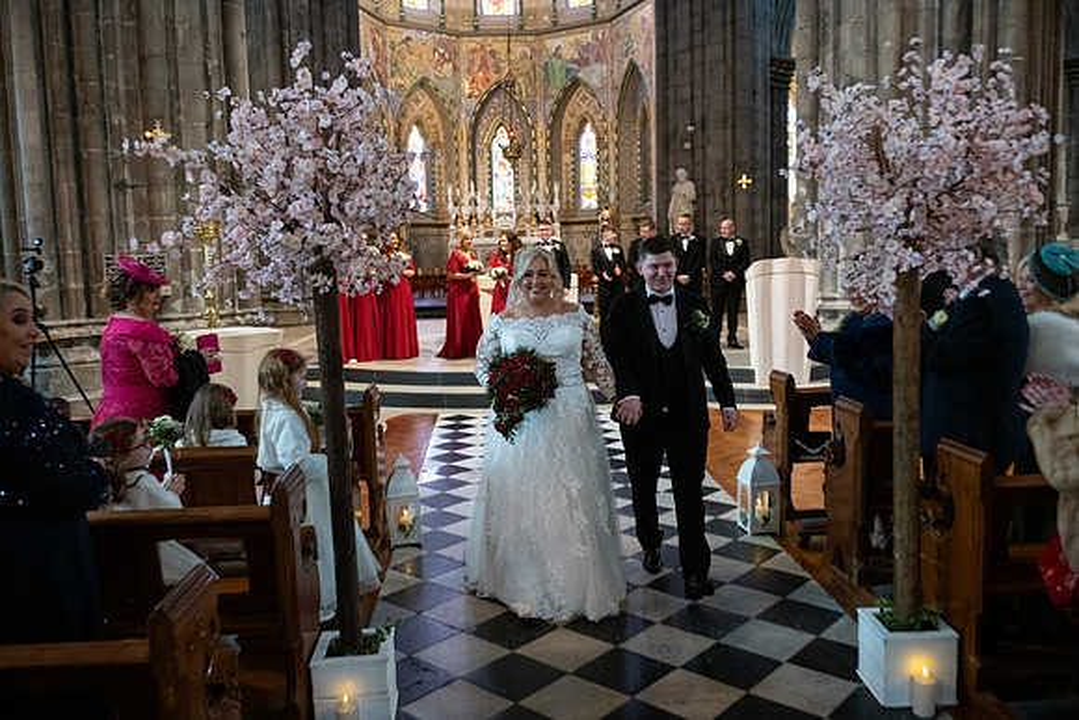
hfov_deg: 58.7
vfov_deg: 41.1
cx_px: 540
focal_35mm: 32
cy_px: 360
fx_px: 959
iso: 1250
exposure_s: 1/160
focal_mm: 32
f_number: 3.5
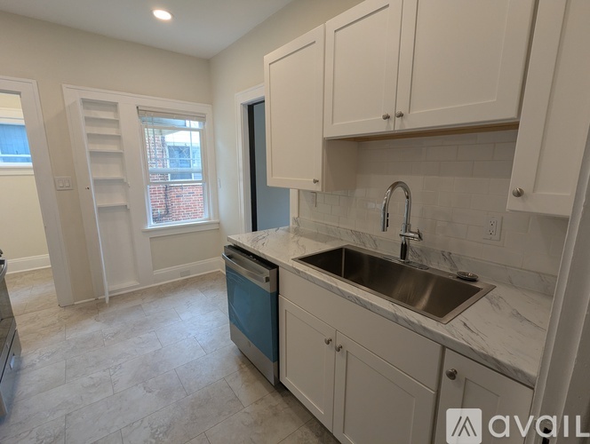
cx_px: 295
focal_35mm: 16
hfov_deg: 94.4
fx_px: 273
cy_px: 222
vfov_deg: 78.2
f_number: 2.2
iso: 62
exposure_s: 1/60
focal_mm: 2.35
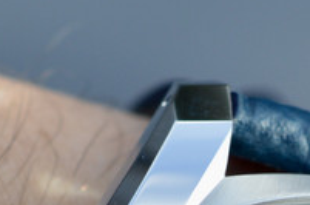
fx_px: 3093
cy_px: 464
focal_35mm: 360
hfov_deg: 5.7
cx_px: 253
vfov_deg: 3.7
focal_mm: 40
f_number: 6.3
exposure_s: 1/160
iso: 100
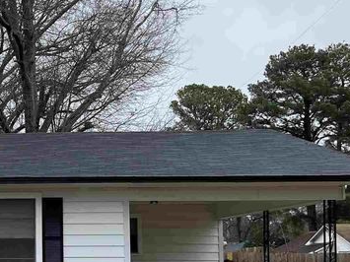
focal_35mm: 75
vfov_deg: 19.4
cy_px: 213
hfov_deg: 22.7
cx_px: -127
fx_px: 758
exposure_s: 1/1164
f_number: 1.6
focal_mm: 5.1
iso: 32
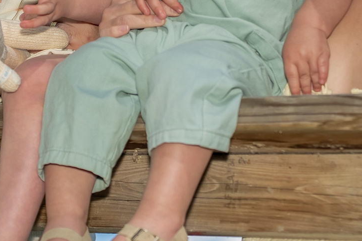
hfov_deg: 12.9
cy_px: 103
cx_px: 162
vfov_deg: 8.6
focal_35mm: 159
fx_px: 1598
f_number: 2.8
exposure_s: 1/1000
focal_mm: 45
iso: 64
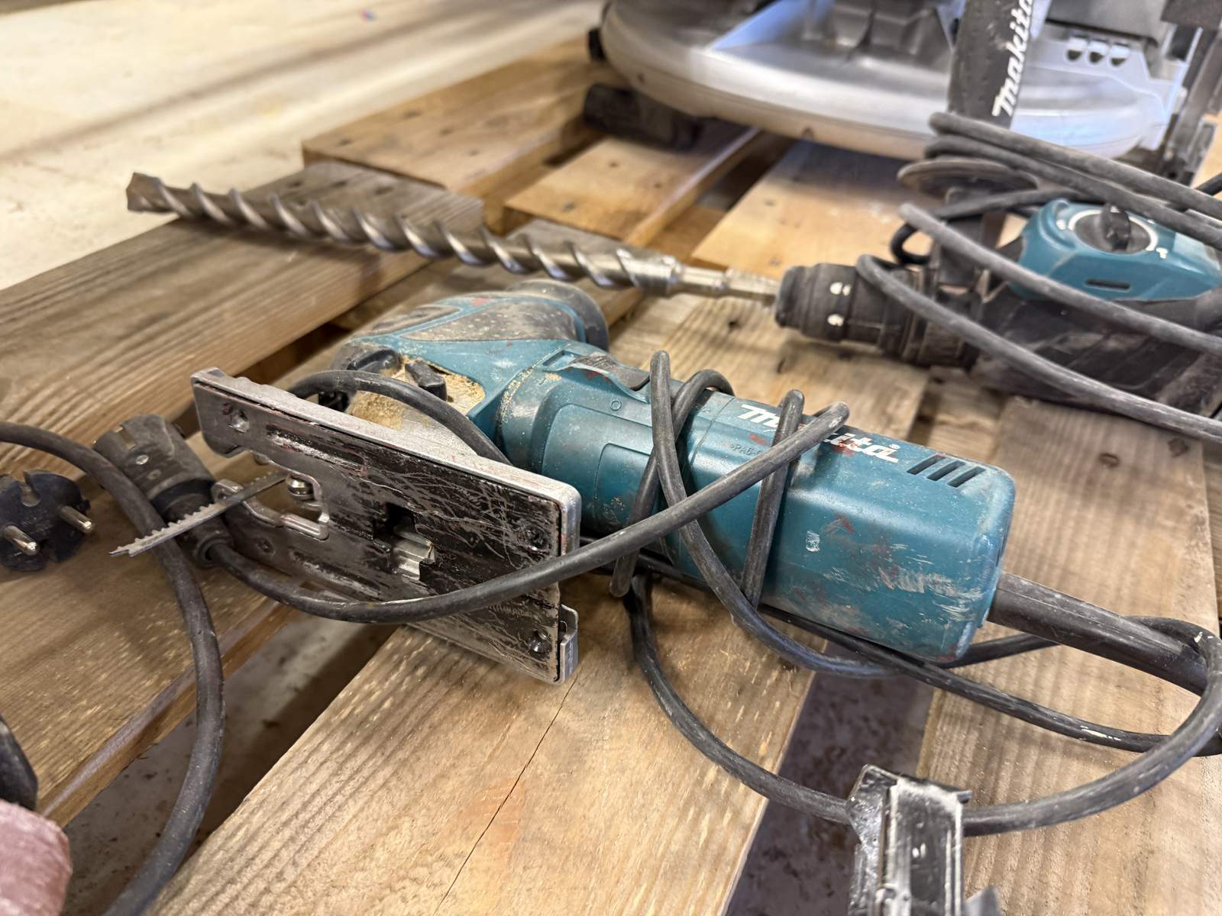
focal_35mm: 24
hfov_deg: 71.6
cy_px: 458
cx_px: 611
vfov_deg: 56.8
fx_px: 847
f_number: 1.78
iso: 320
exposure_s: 1/50
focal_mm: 6.76
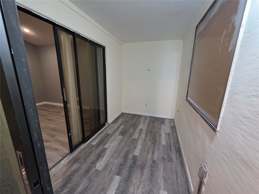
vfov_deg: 89.9
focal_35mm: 13
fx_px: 97
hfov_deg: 106.2
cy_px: 97
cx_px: 130
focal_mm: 2.2
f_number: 1.9
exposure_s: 1/60
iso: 400
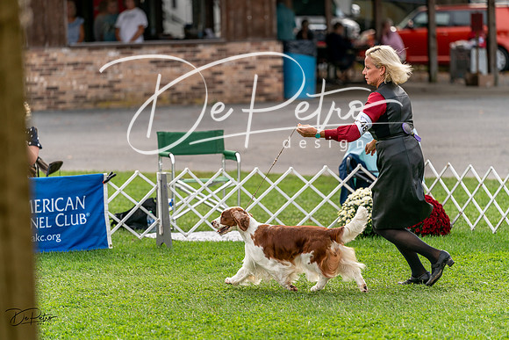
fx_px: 2786
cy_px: 170
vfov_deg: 7.0
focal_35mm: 197
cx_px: 254
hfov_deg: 10.4
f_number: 3.5
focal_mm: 197
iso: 320
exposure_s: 1/1250
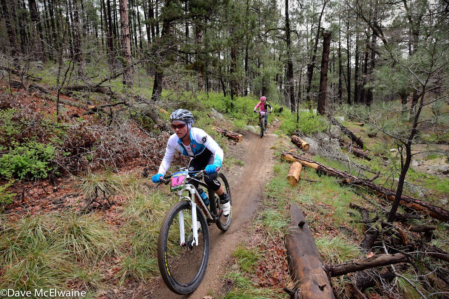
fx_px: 249
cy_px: 150
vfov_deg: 61.9
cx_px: 224
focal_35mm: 20
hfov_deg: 84.0
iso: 1600
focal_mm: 20
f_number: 5.6
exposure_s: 1/1000
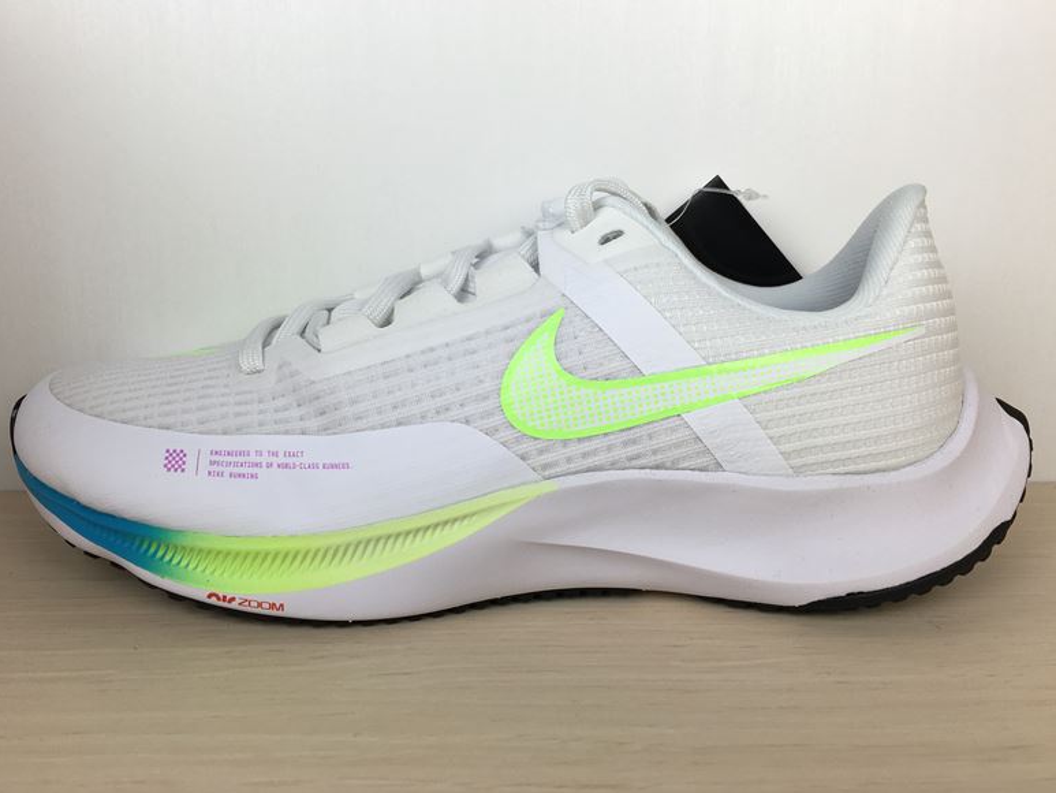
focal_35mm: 30
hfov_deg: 60.0
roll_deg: +0.4
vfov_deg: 46.8
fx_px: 915
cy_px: 399
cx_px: 520
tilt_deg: -12.2
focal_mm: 4.15
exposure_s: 1/145
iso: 25
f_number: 2.2
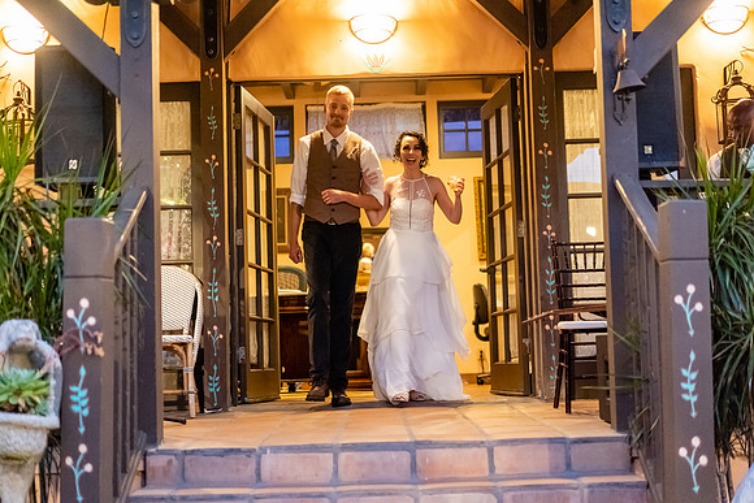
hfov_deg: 36.2
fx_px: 1152
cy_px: 252
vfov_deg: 24.6
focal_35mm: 55
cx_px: 377
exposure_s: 1/200
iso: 2500
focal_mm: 55
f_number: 1.8
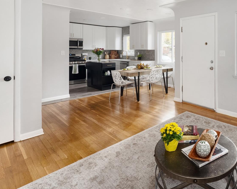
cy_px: 82
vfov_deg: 60.7
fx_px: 161
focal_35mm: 23
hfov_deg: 70.7
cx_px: 156
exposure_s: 1/4
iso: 400
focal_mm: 17
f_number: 8
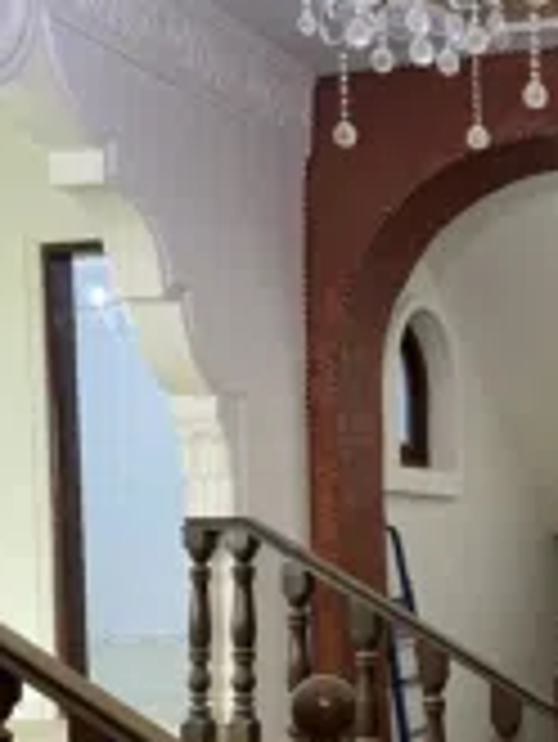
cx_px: 598
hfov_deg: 22.2
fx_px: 1352
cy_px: 612
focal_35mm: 63
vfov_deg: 29.9
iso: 500
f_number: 1.6
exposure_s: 1/50
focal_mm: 4.2
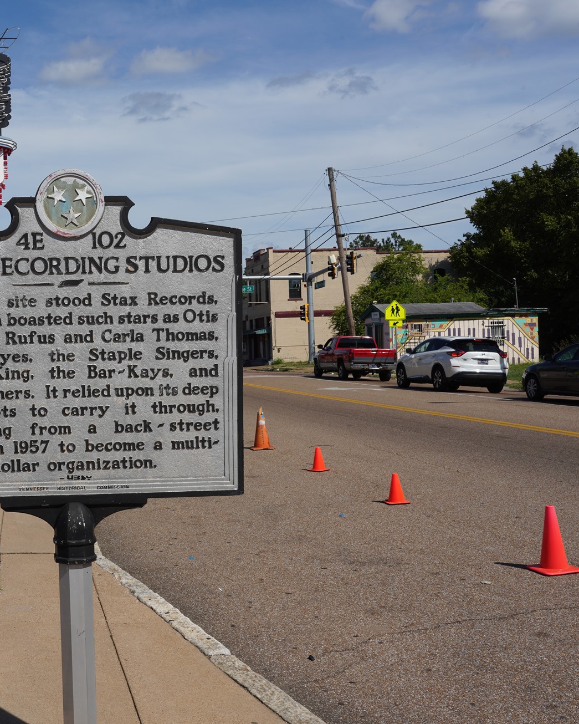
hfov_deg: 31.5
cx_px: 81
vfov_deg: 40.3
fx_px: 985
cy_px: 360
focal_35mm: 46
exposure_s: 1/100
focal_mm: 32
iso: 100
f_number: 20
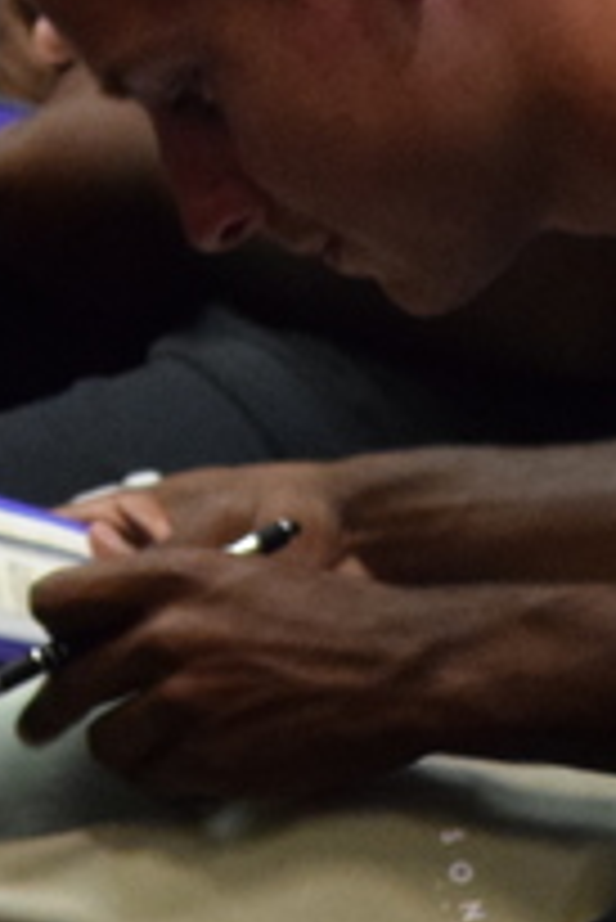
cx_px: 915
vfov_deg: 5.0
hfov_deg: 3.3
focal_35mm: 411
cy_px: 1322
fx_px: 10543
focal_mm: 55
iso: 3200
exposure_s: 1/50
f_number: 5.6
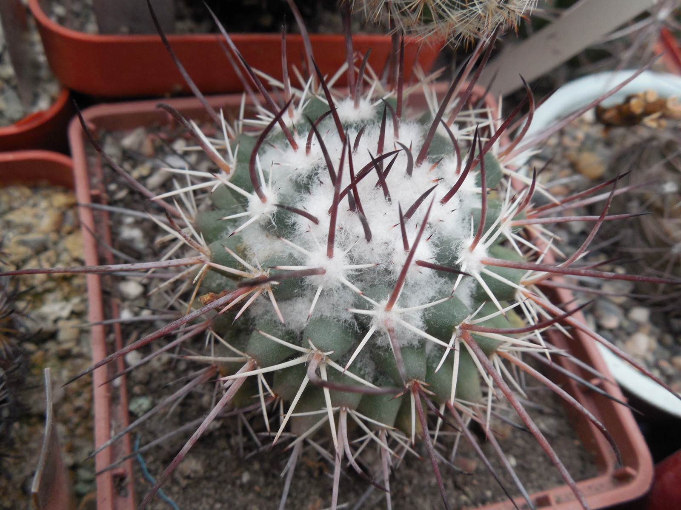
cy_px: 255
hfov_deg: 58.4
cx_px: 340
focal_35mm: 31
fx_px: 610
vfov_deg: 45.4
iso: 200
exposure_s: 1/30
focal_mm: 5.6
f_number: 3.6
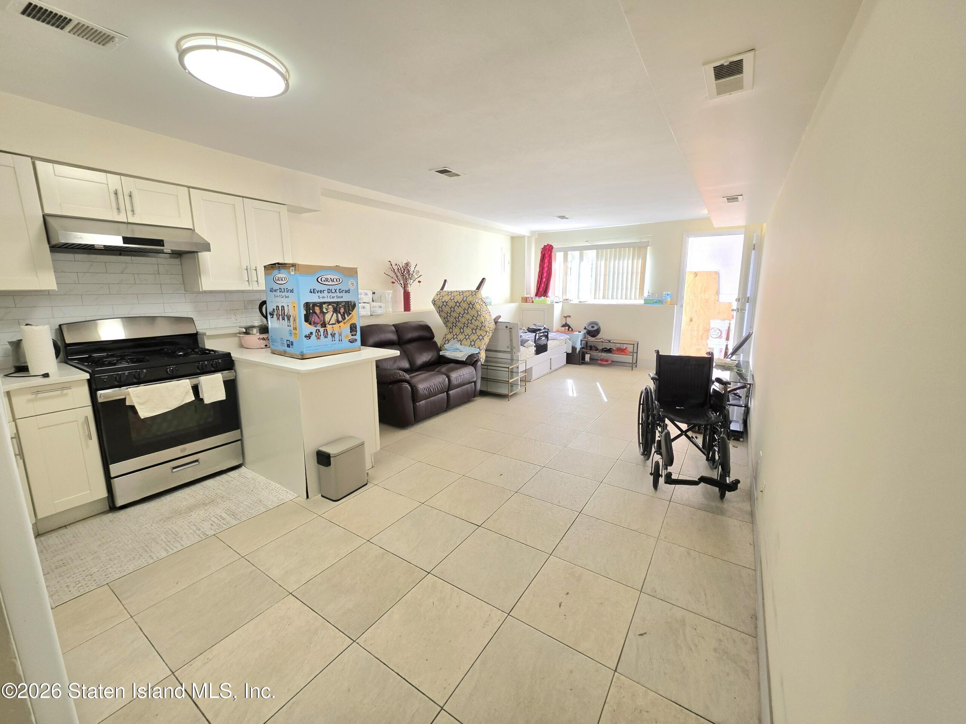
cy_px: 362
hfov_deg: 106.2
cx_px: 483
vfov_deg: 89.9
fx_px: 363
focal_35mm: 13
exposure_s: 1/120
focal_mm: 2.2
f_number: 1.9
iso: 40
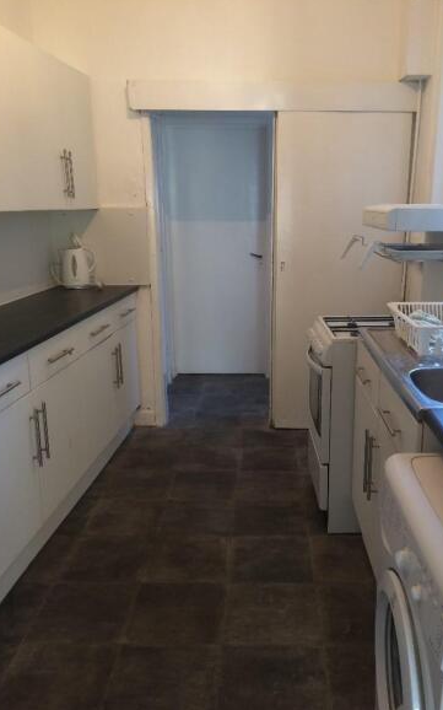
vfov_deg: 61.2
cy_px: 354
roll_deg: +1.3
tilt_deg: -14.1
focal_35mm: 31
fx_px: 599
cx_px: 257
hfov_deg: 40.5
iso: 125
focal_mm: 4.15
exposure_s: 1/33
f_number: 2.2
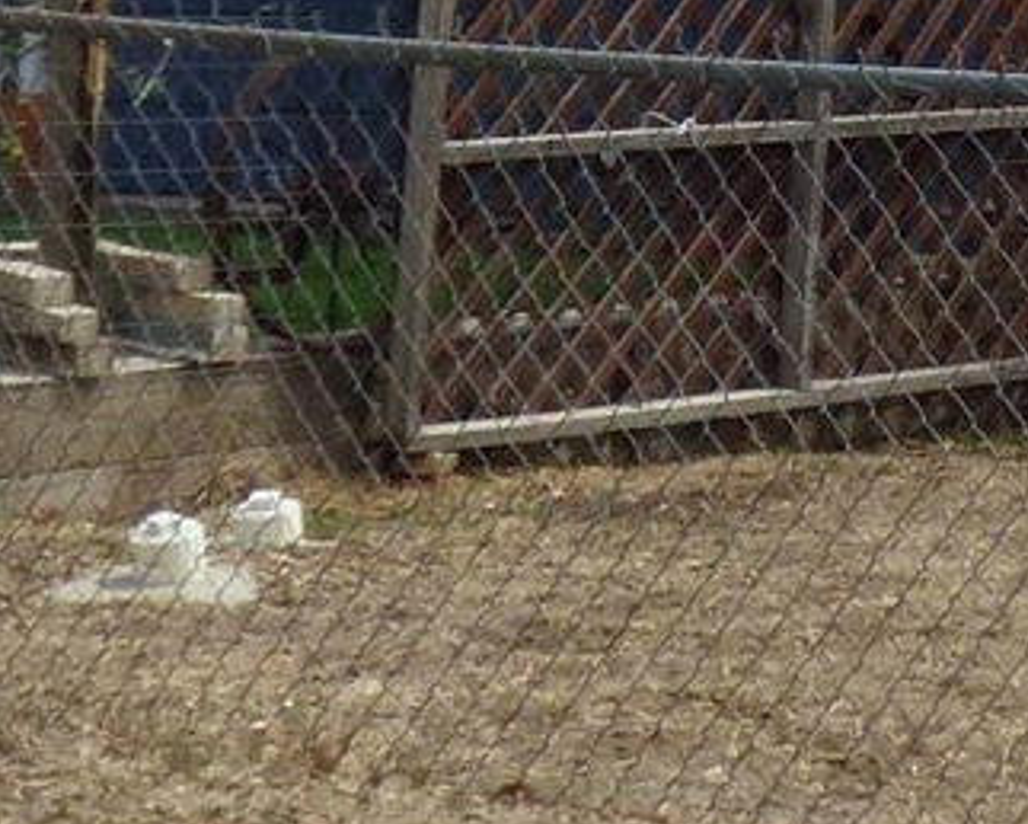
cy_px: 121
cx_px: 913
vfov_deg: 8.3
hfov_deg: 10.3
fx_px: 5662
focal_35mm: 186
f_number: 3.3
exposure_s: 1/1600
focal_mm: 5.29
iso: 100
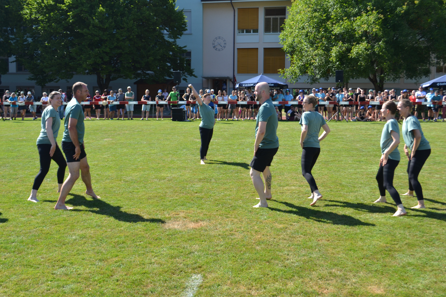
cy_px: 148
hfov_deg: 45.0
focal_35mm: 44
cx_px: 223
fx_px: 539
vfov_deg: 30.8
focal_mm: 29
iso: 100
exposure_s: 1/160
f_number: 6.3
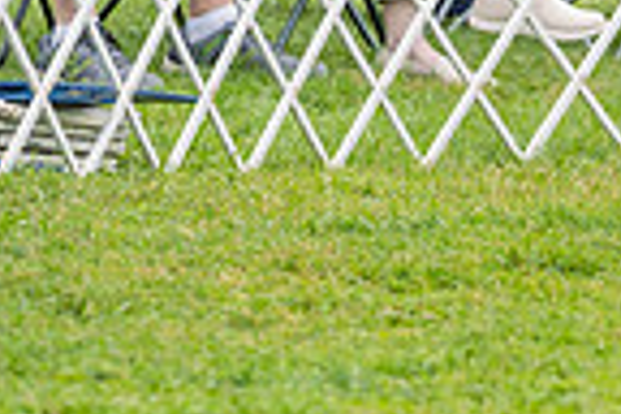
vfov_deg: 2.5
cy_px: -270
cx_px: 957
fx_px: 9332
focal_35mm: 541
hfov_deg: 3.8
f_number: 3.5
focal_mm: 134
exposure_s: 1/1250
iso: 400
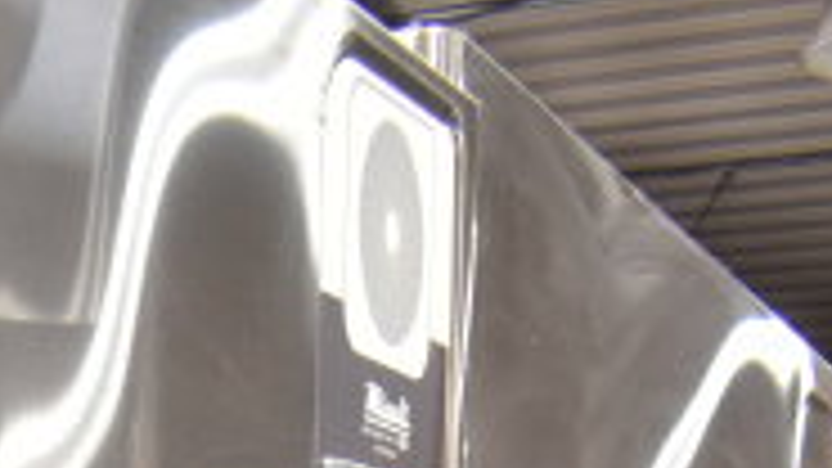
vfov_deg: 6.5
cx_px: -364
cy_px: 2014
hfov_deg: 14.4
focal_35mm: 140
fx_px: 3088
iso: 400
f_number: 3.5
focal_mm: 18
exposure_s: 1/30
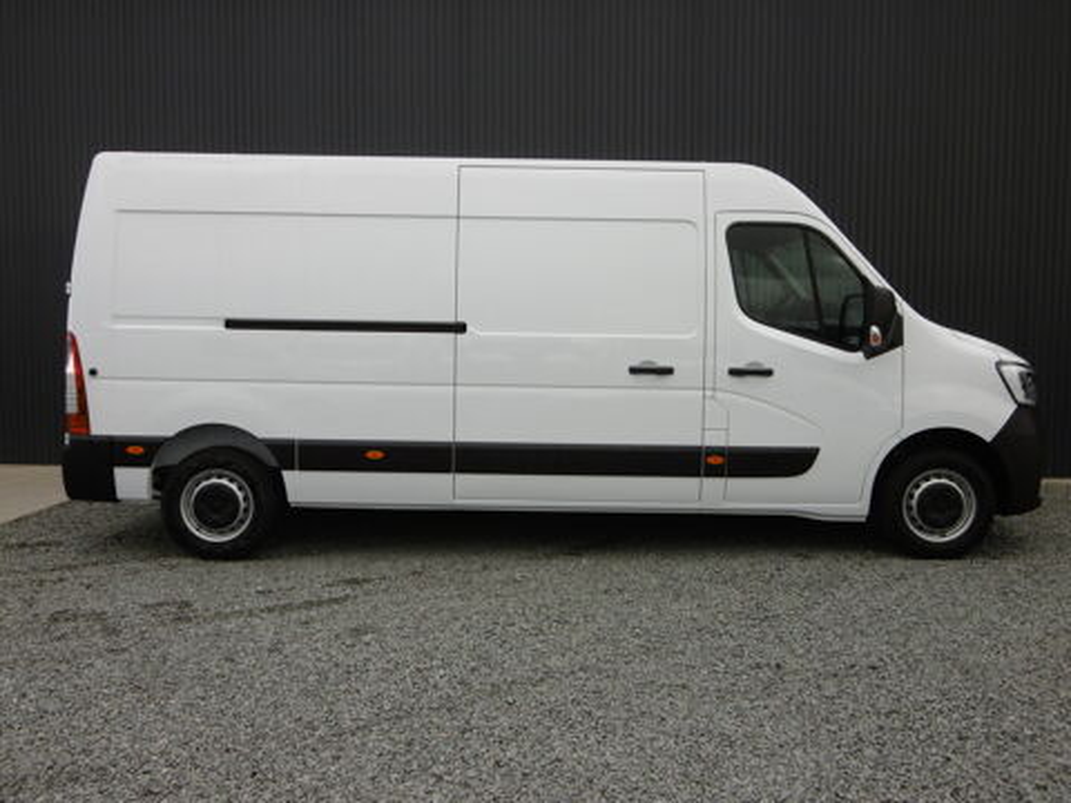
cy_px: 402
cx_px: 536
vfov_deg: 44.2
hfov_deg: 56.8
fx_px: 990
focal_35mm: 32
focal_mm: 5.8
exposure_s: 1/200
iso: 100
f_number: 3.5
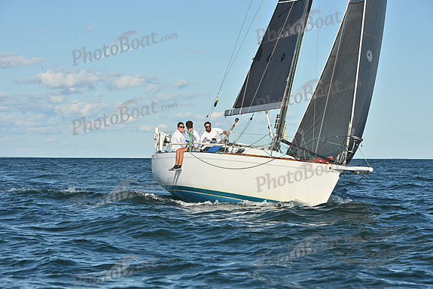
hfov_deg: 16.6
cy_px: 144
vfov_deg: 11.2
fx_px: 1480
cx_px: 217
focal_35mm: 123
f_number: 10
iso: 320
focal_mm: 122
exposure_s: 1/1250
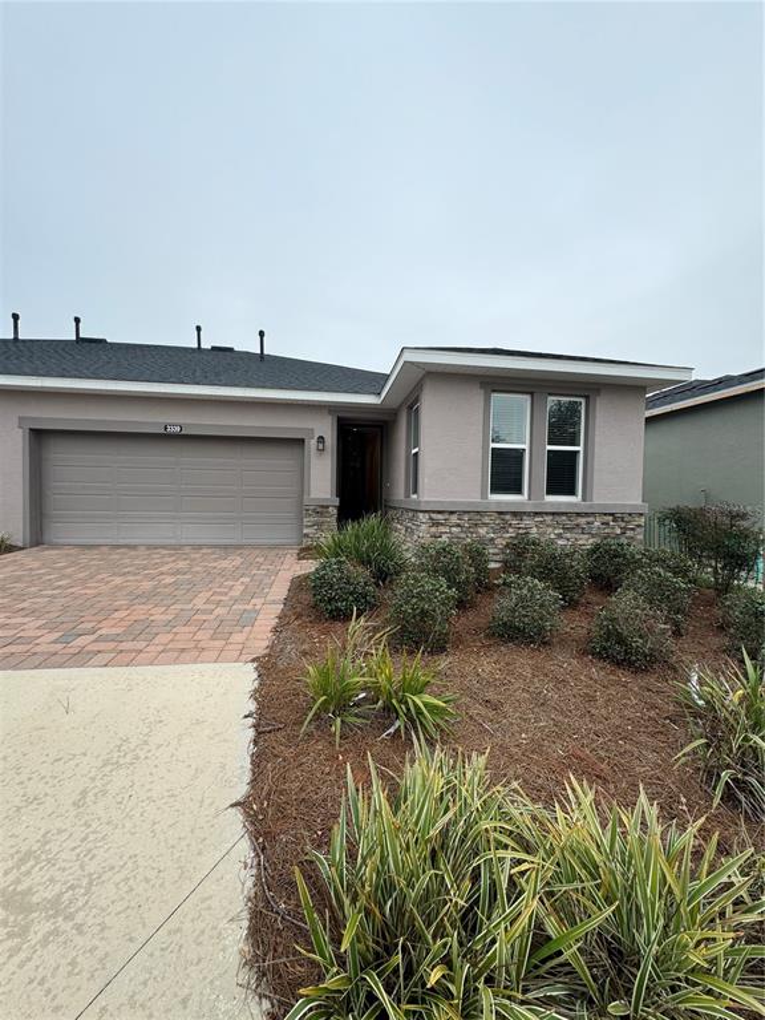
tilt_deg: +0.2
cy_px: 510
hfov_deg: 85.7
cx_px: 382
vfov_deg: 102.1
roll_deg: -0.2
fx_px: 413
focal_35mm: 14
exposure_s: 1/482
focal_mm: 2.22
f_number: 2.2
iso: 40
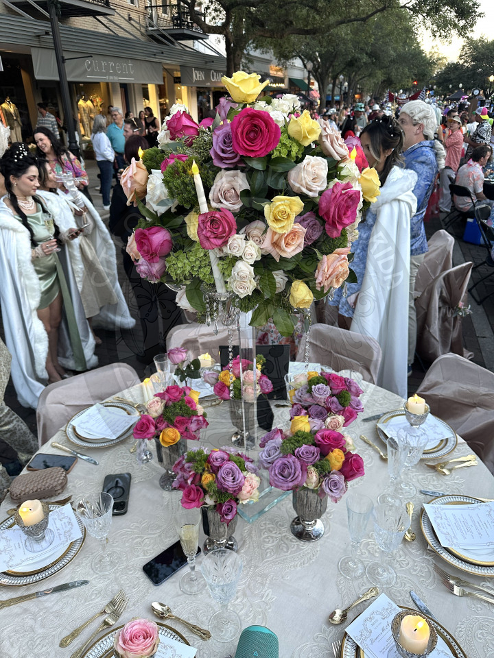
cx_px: 247
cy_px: 329
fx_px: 457
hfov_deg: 56.8
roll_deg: -0.2
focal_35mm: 24
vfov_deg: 71.6
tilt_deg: -23.6
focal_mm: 6.86
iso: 160
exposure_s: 1/121
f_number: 1.78
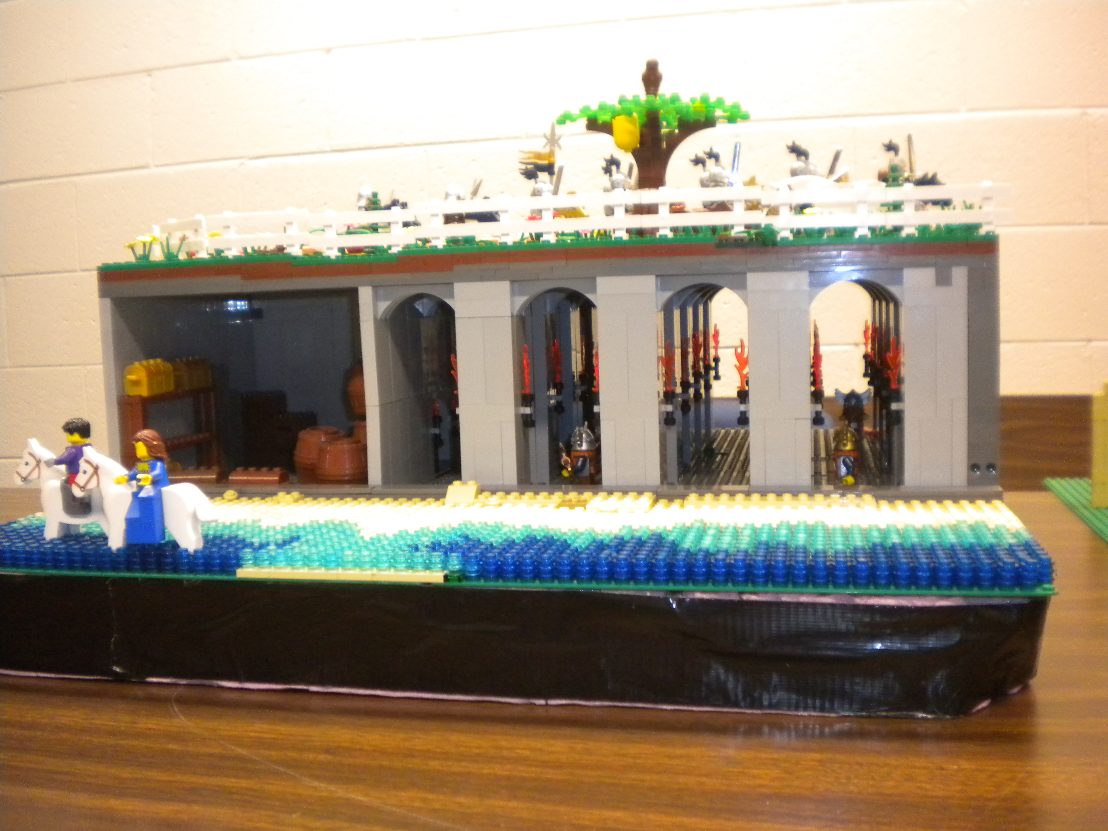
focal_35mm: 35
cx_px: 554
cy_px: 416
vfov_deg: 40.7
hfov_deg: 52.6
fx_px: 1120
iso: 400
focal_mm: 6.3
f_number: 3.1
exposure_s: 1/30.3
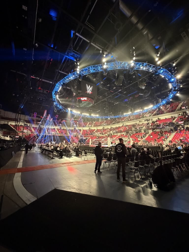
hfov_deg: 85.7
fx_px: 102
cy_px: 126
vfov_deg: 102.1
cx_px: 94
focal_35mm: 14
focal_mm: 2.22
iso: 1250
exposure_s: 1/55
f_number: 2.2
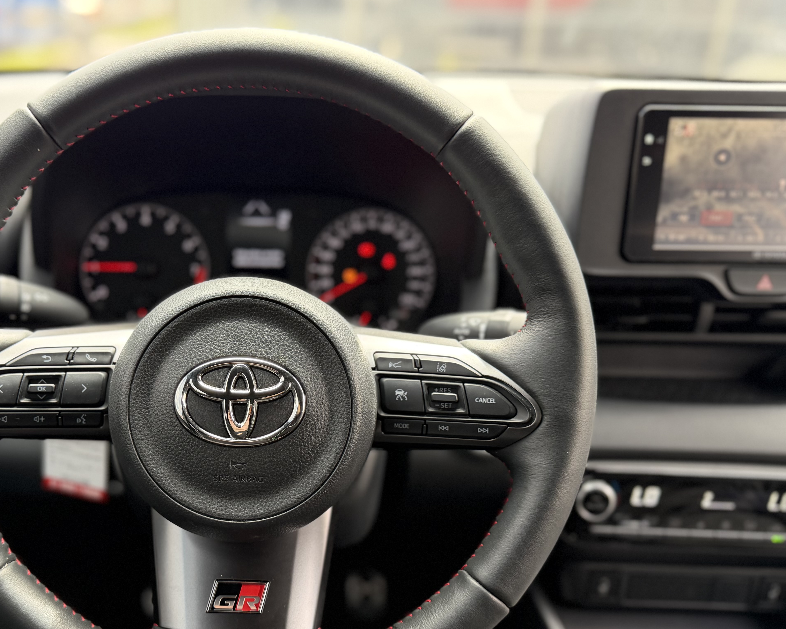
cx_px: 255
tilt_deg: -25.4
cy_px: 395
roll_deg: -1.8
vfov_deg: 41.9
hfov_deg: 50.5
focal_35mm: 35
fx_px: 814
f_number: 1.78
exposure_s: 1/60
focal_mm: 6.76
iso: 200
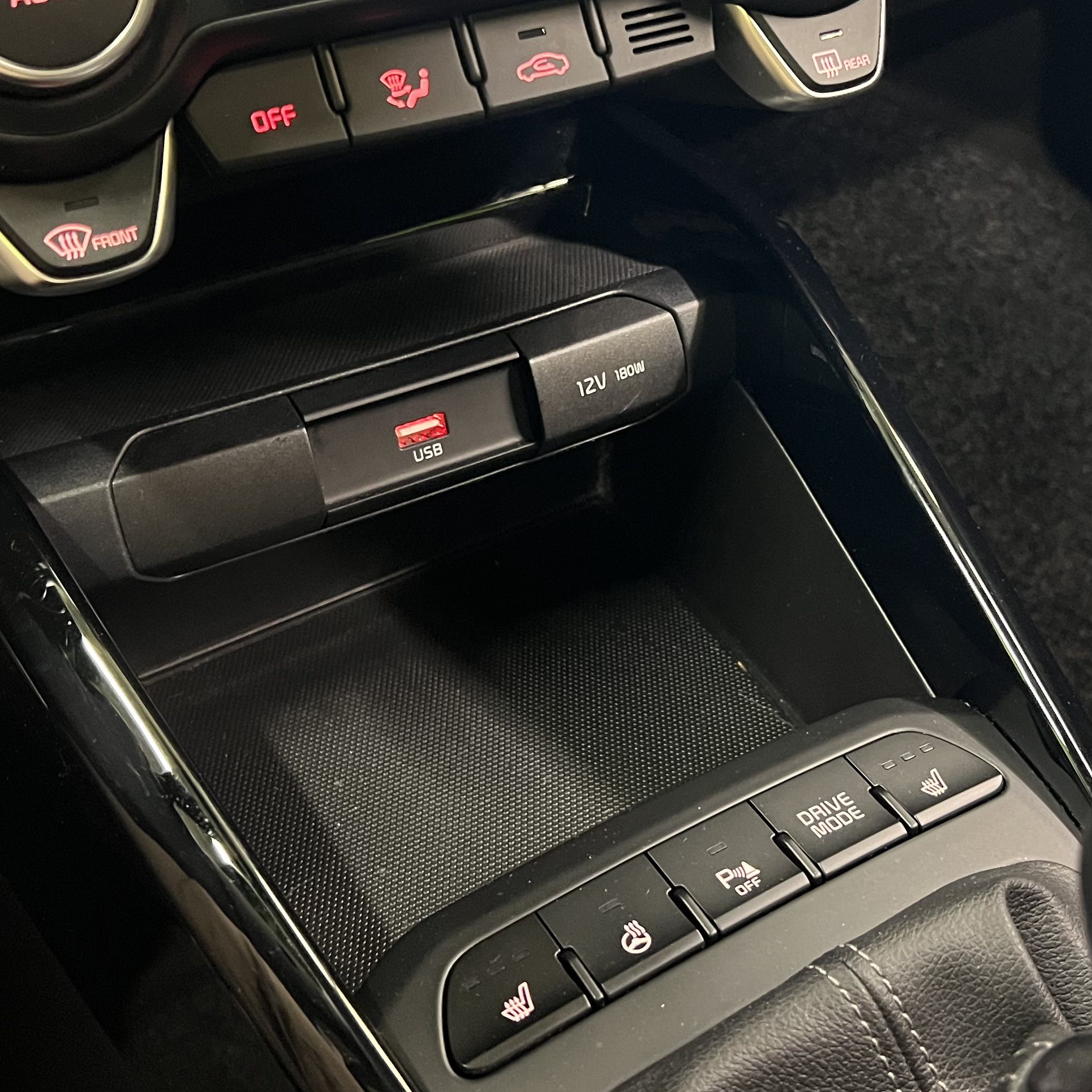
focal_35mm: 48
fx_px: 1713
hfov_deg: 35.1
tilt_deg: -34.1
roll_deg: -0.8
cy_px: 377
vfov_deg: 35.1
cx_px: 691
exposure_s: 1/25
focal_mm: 5.7
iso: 500
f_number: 1.5
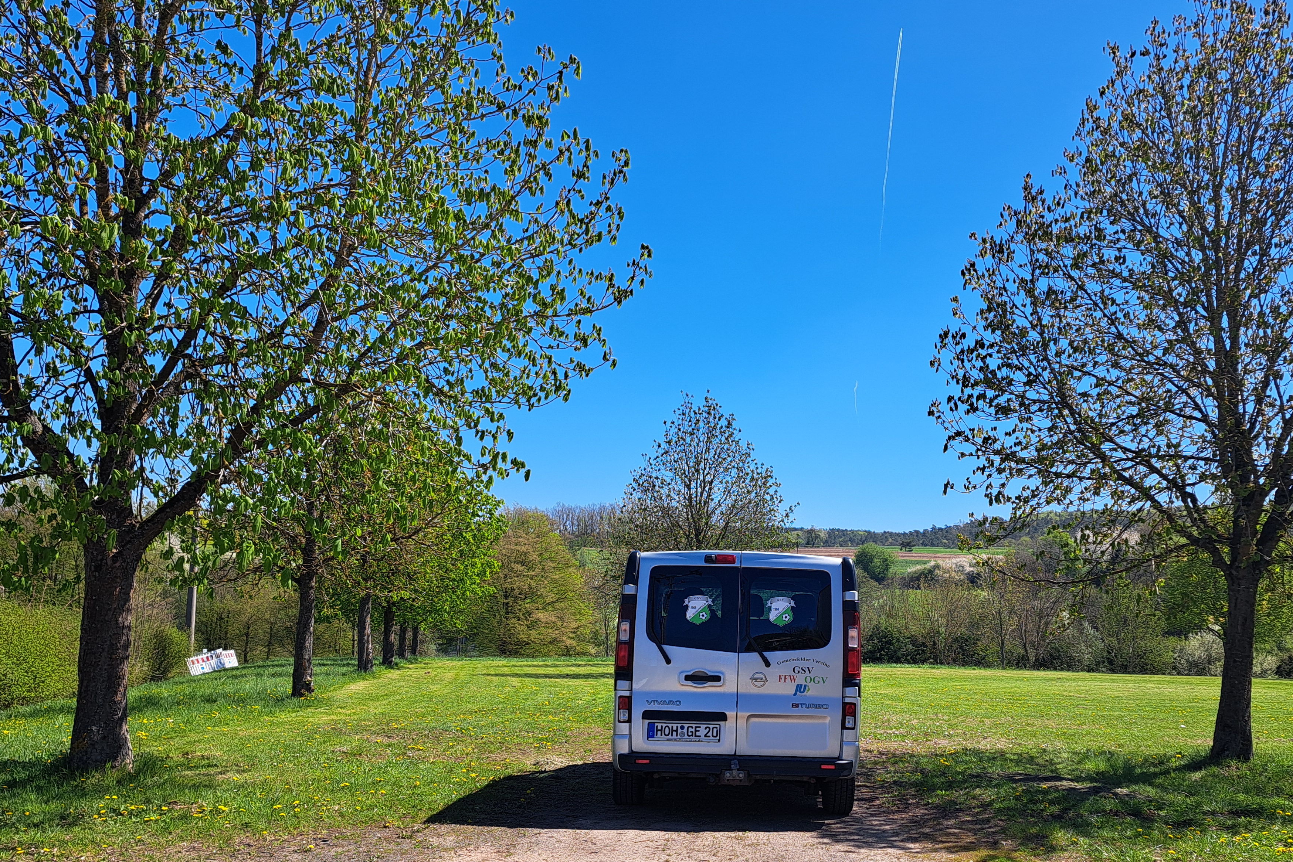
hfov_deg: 57.1
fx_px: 1185
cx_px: 715
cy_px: 544
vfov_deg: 39.7
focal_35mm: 33
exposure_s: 1/857
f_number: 1.8
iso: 50
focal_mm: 5.23
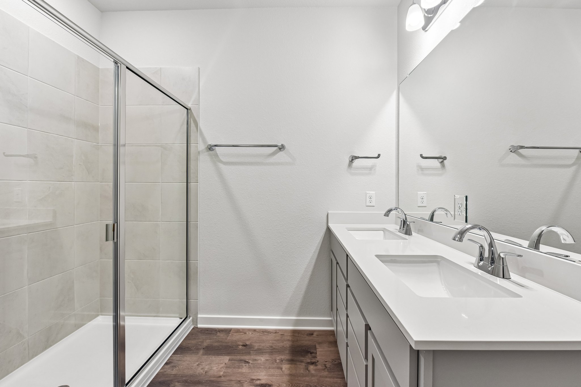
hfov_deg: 104.3
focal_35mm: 14
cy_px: 194
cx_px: 290
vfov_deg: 81.2
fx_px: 226
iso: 360
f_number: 8
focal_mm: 14
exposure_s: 1/15
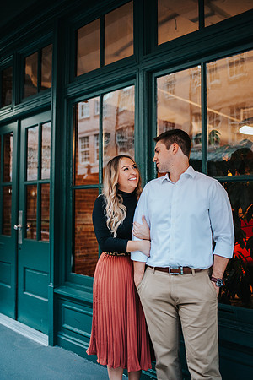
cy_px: 190
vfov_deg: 54.4
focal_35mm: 35
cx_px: 126
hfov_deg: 37.9
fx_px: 369
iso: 1400
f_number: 1.8
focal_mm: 35
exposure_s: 1/500
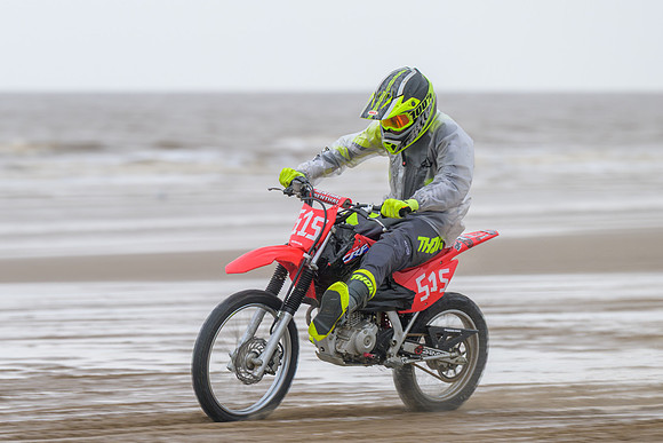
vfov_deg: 3.8
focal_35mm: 361
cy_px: 234
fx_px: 6654
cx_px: 329
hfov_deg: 5.7
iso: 64
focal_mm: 200
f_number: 4
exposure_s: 1/250
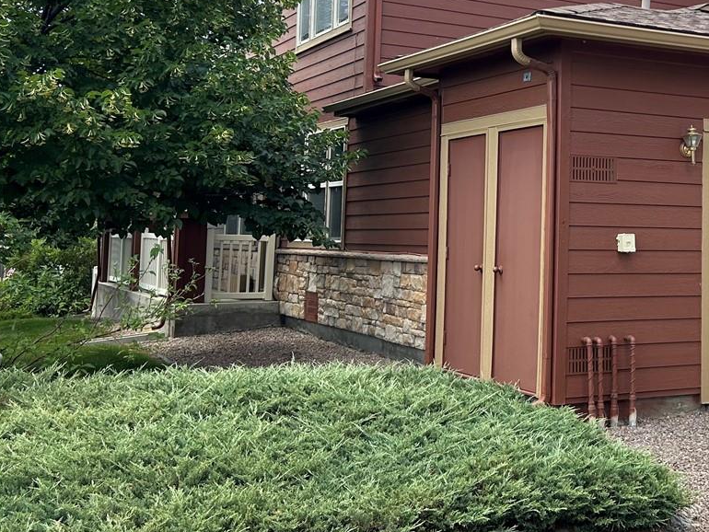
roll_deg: -0.8
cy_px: 144
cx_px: 591
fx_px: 1106
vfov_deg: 26.7
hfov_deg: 34.2
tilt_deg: +3.9
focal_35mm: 54
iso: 50
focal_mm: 5.7
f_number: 1.5
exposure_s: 1/733
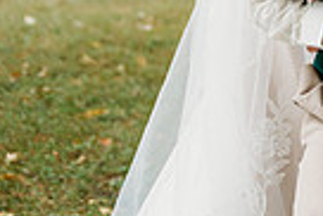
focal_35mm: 205
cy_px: -186
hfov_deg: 9.7
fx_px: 1841
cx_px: 484
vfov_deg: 6.6
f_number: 2.8
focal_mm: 48
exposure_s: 1/400
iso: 200
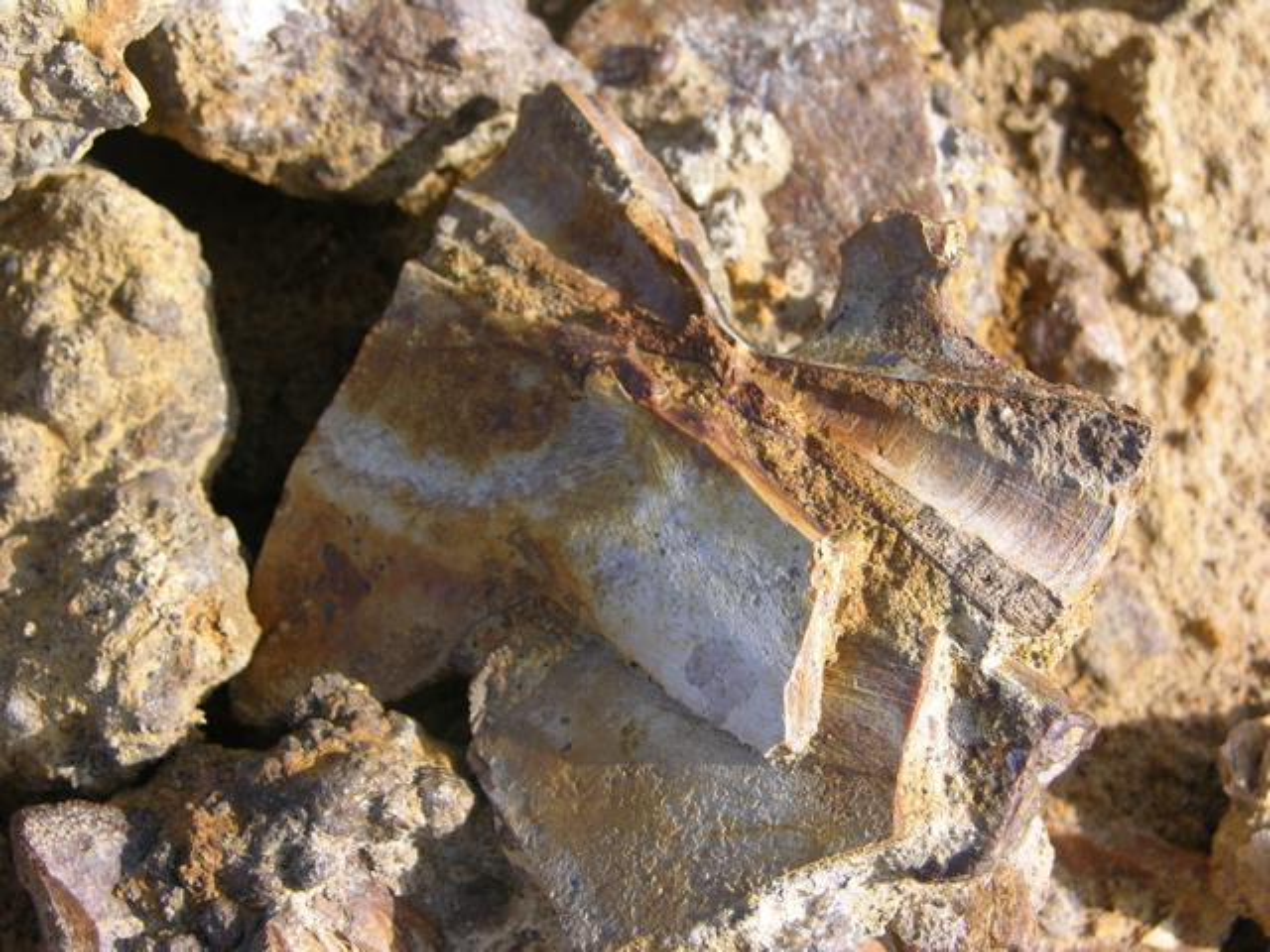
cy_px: 476
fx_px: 3229
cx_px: 635
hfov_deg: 22.3
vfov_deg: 16.8
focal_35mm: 88
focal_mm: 22.3
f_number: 4.4
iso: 50
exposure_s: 1/262
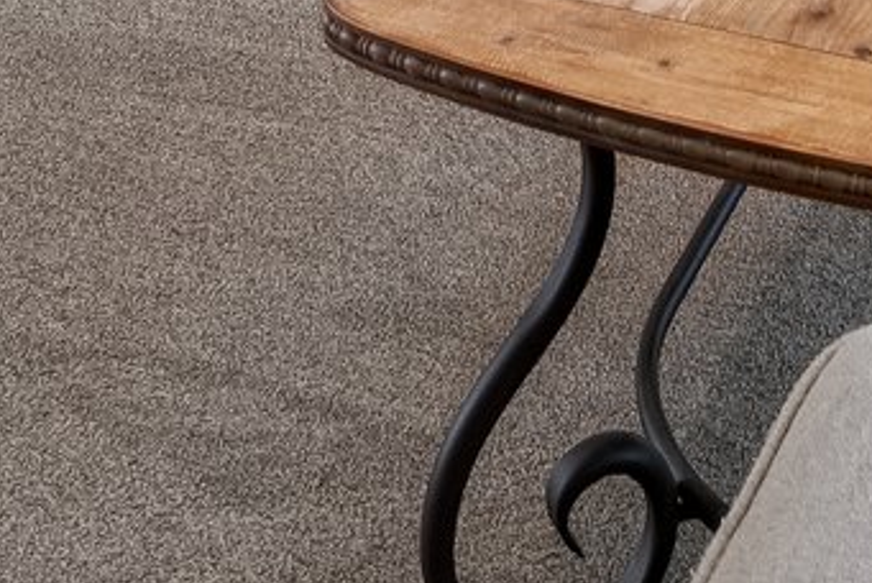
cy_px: -1129
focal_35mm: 90
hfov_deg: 22.3
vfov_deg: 10.8
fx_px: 2182
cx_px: 706
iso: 200
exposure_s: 1/40
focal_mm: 10
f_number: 6.3
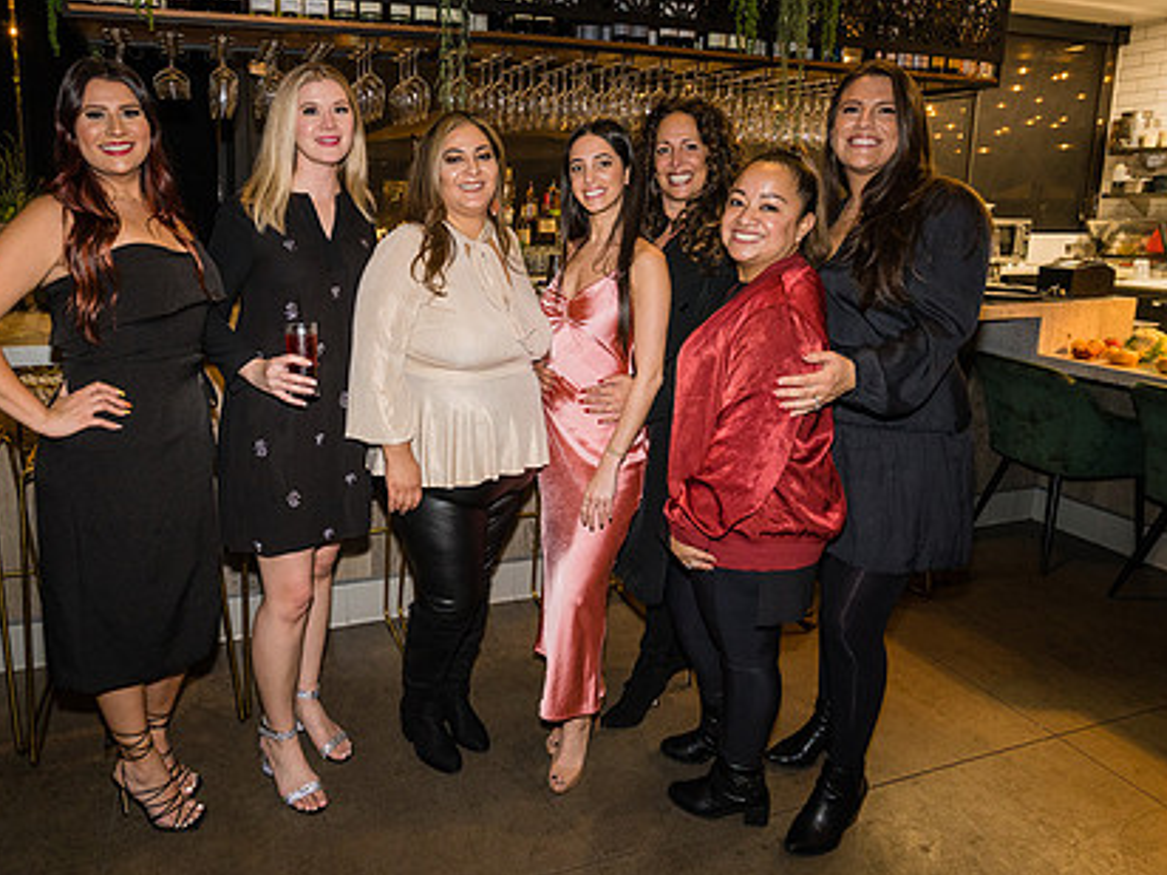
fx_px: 775
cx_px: 462
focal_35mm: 23
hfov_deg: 73.1
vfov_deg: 58.3
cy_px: 338
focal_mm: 17
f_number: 4
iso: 2500
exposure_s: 1/125
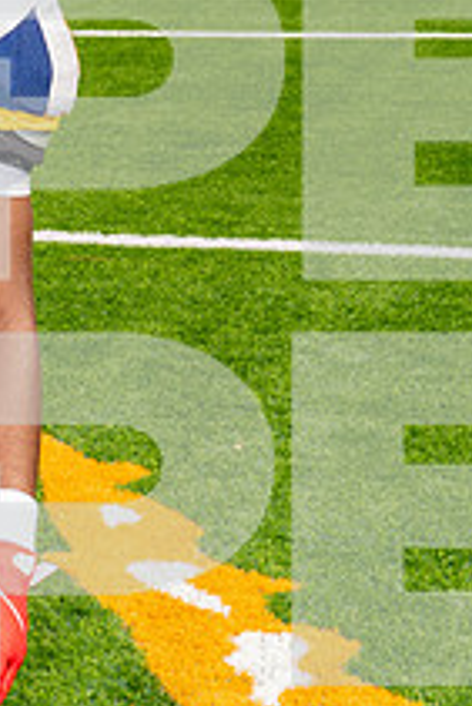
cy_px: 105
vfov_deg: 17.4
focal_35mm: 116
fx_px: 2277
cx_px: -164
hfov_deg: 11.5
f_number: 8
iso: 100
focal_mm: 37
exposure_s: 1/250
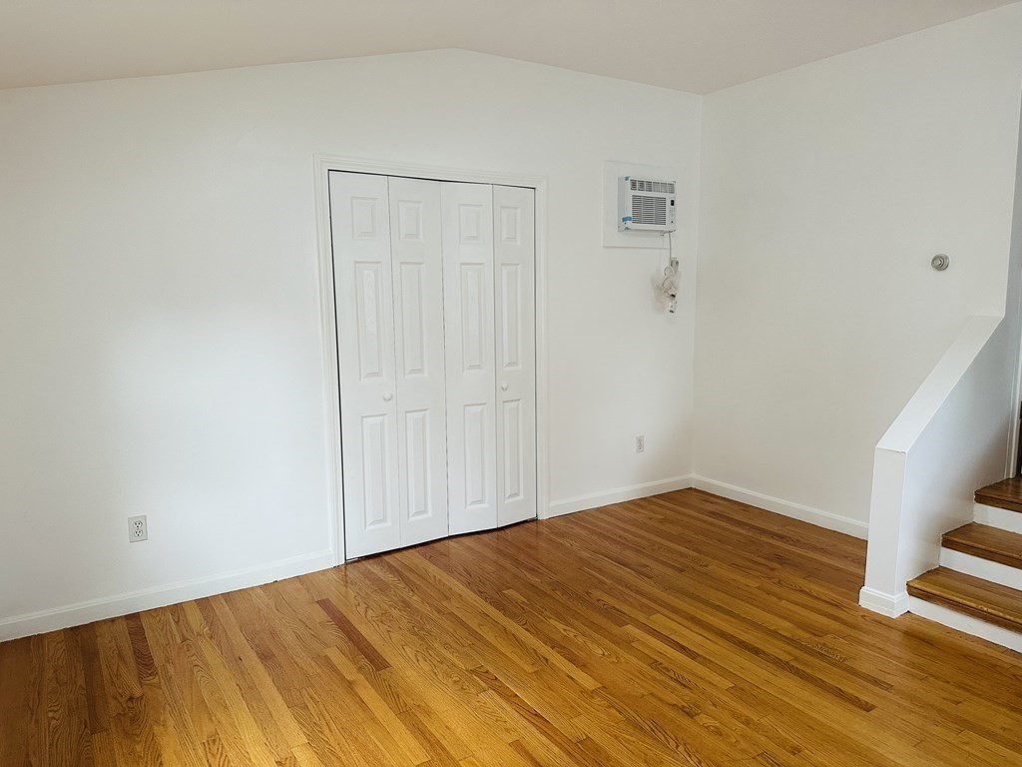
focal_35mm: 24
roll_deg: +1.0
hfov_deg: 71.6
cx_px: 511
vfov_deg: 56.8
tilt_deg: -7.7
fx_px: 709
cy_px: 384
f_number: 1.78
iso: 250
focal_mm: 6.86
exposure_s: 1/103
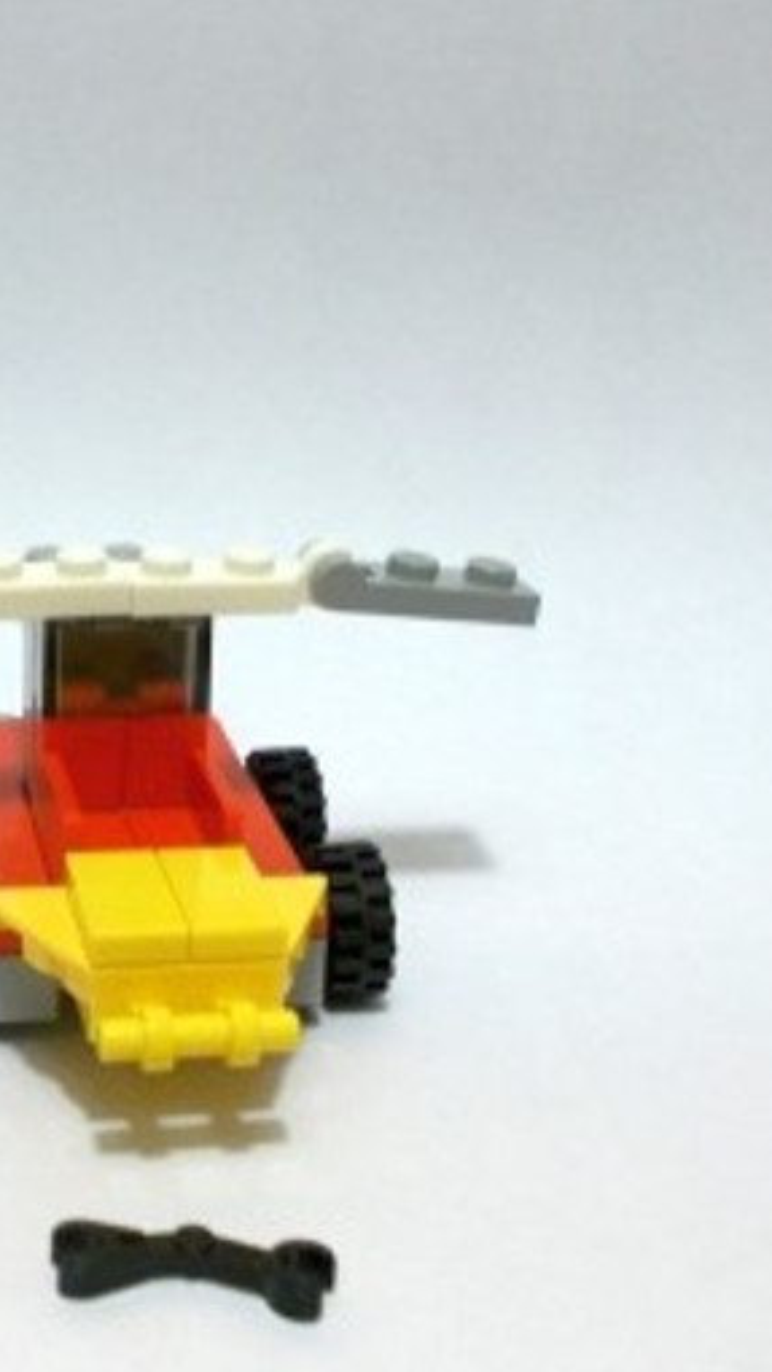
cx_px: 129
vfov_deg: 41.3
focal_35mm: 50
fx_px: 1819
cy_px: 647
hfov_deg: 23.5
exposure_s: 1/25
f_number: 3.2
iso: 125
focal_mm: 4.6
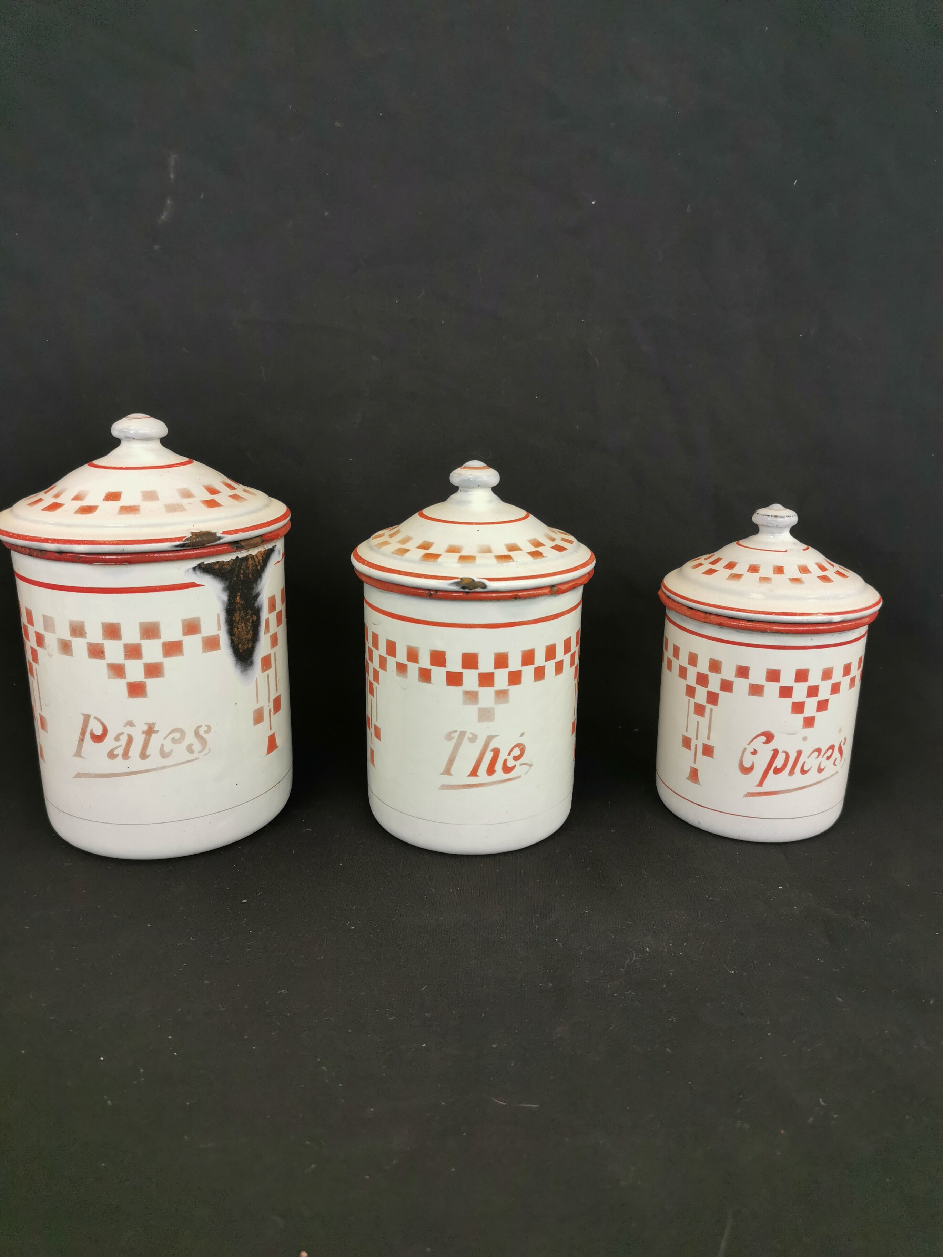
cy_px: 628
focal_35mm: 27
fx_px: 981
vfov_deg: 65.3
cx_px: 472
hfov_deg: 51.4
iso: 125
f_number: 1.8
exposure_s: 1/100
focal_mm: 5.58
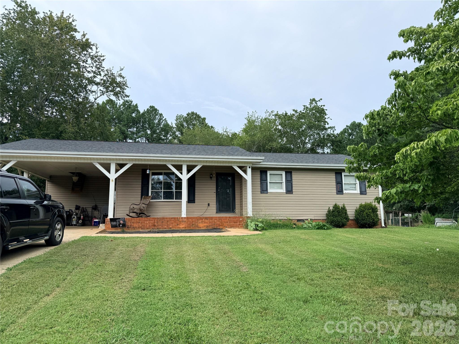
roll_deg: +0.7
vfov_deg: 56.8
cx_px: 230
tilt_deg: +8.1
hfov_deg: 71.6
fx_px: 318
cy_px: 172
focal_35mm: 24
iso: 80
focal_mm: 6.76
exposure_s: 1/1585
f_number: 1.78
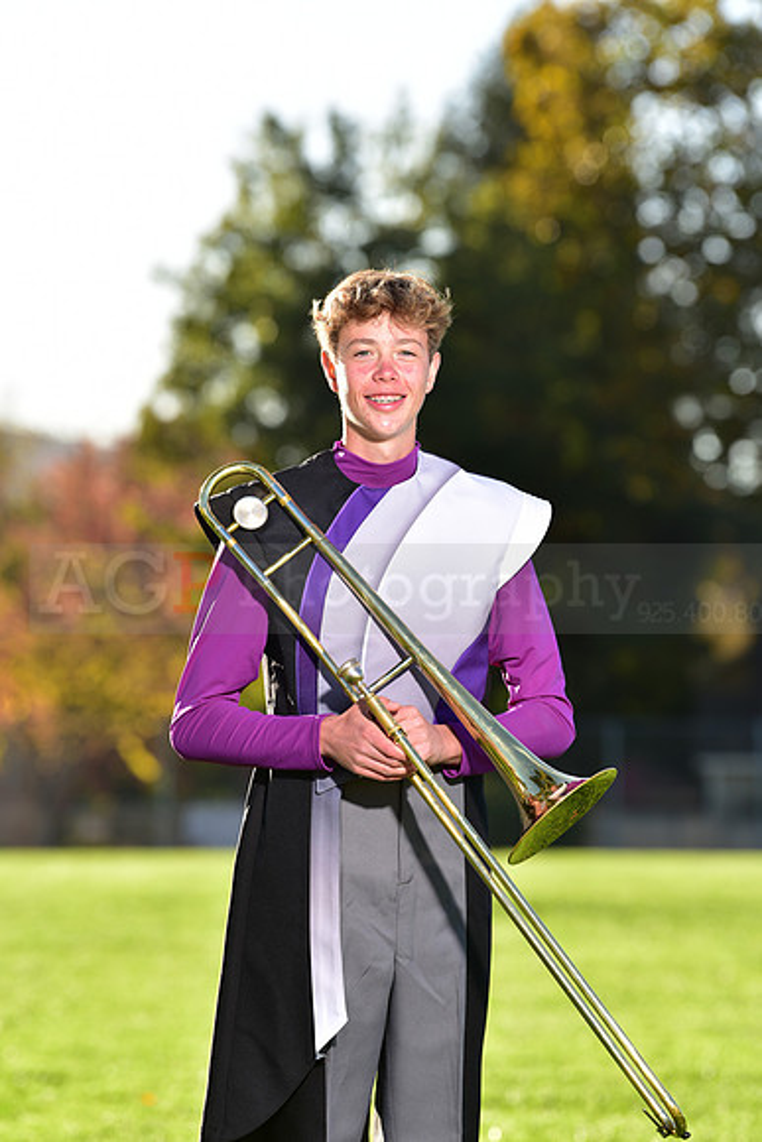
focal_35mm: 200
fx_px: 6346
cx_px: 381
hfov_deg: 6.9
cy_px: 571
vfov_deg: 10.3
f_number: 5
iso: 80
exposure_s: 1/200
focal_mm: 200
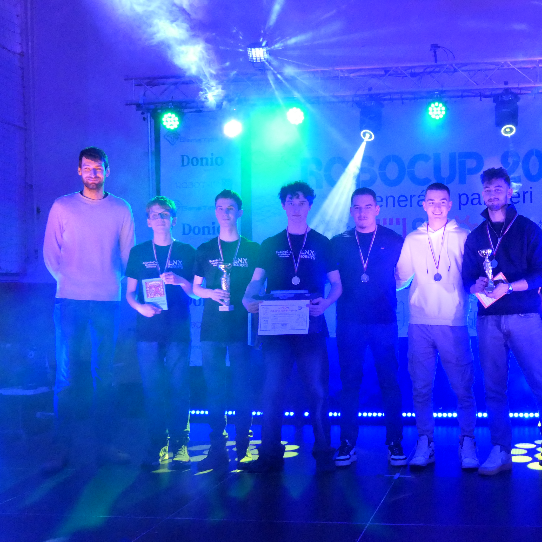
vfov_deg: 38.3
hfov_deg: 37.4
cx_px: 405
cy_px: 302
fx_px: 779
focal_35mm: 44
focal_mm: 11.1
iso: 3200
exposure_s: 1/125
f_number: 3.6
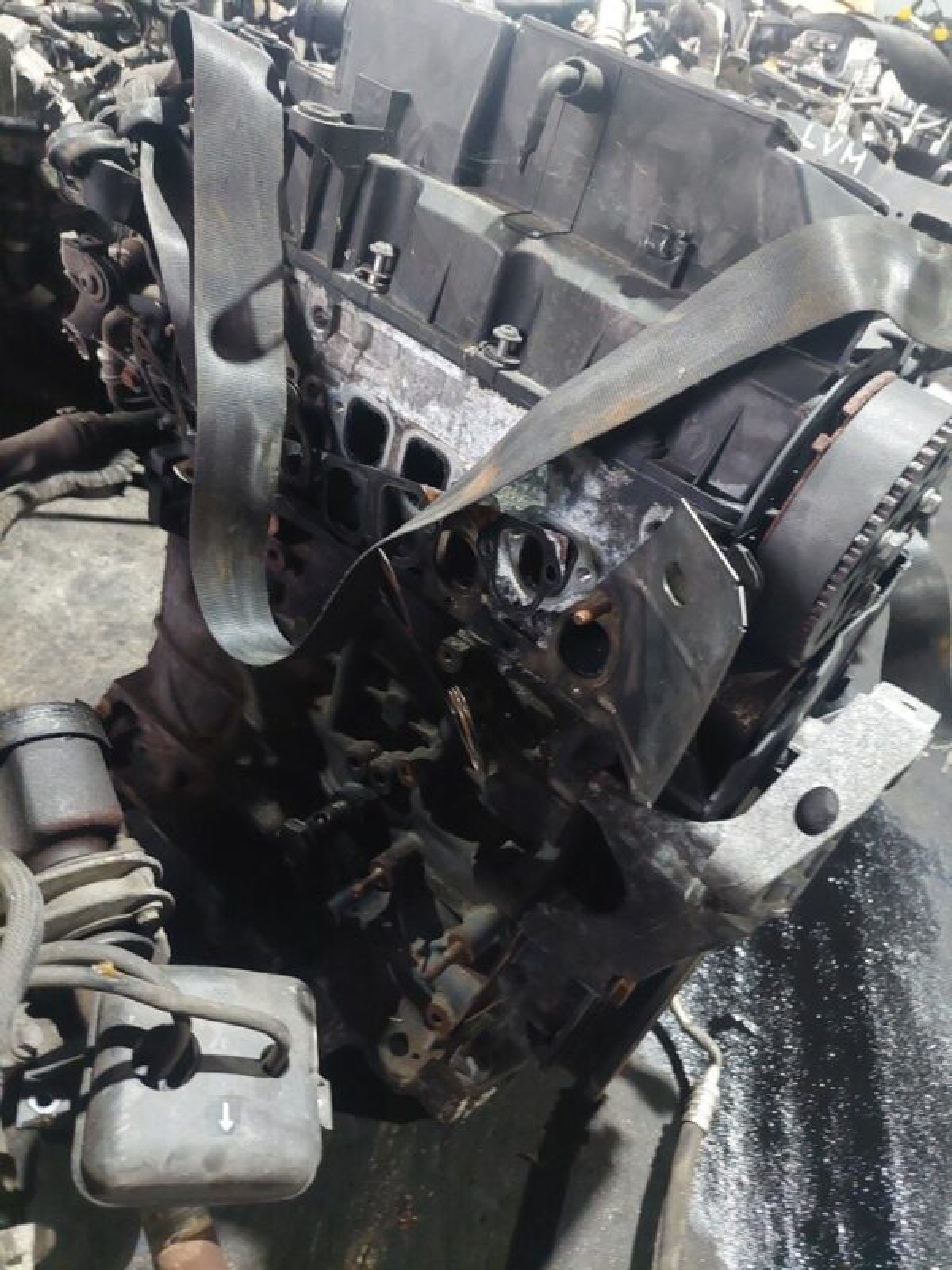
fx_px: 917
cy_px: 635
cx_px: 476
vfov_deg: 69.4
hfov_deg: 54.9
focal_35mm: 25
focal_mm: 5.23
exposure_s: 1/25
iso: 800
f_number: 1.8
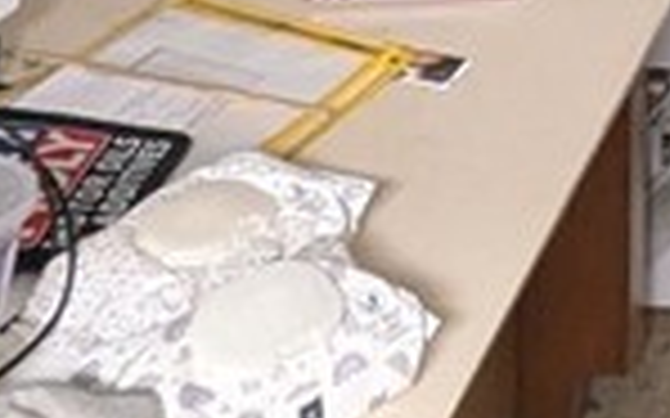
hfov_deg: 18.5
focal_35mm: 102
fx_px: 1862
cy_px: -728
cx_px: 949
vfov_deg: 10.3
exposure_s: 1/30
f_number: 2.2
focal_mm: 1.85
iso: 1044
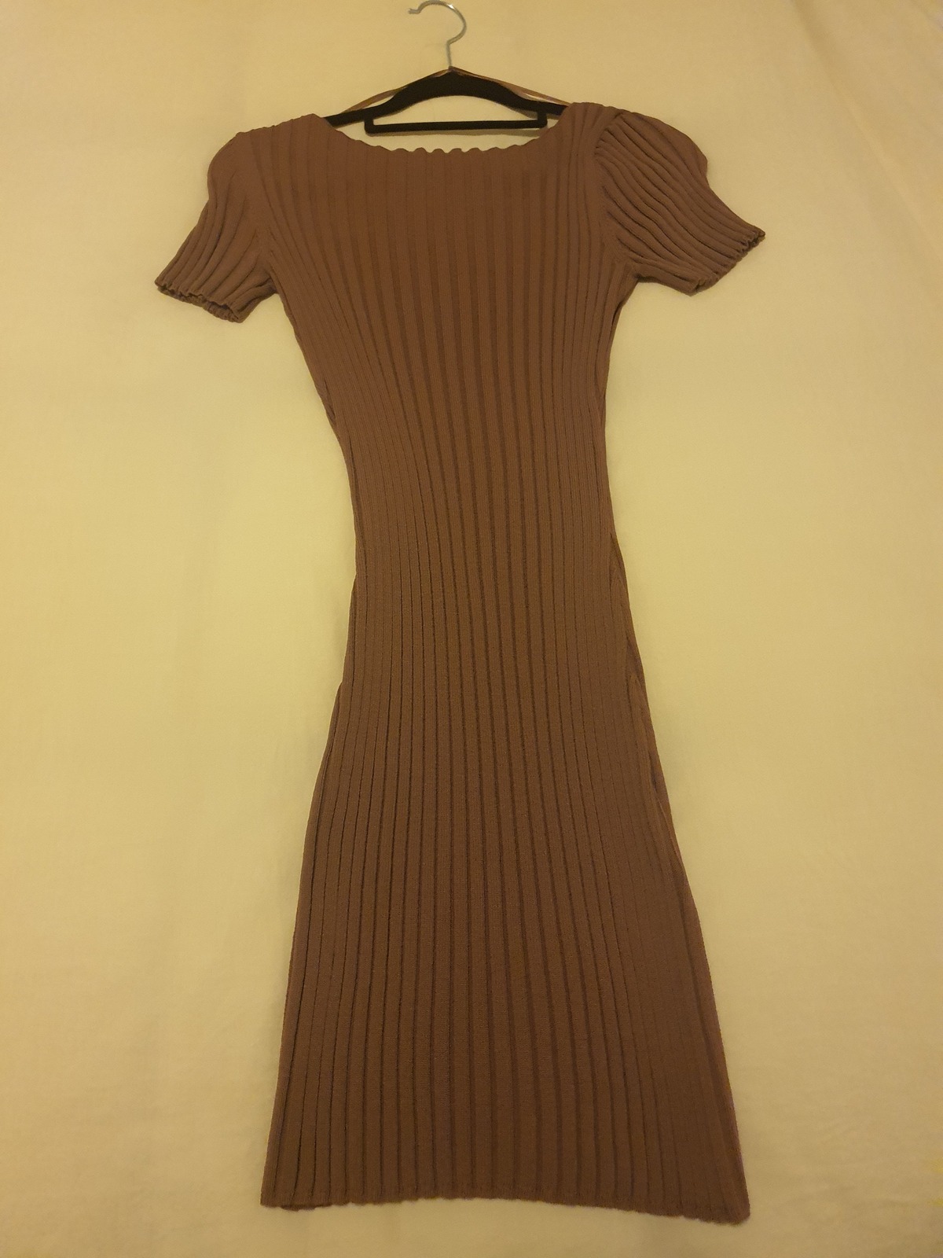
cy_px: 629
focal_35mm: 26
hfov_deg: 53.1
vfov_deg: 67.3
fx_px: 944
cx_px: 472
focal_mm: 4.3
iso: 500
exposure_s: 1/50
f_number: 1.5
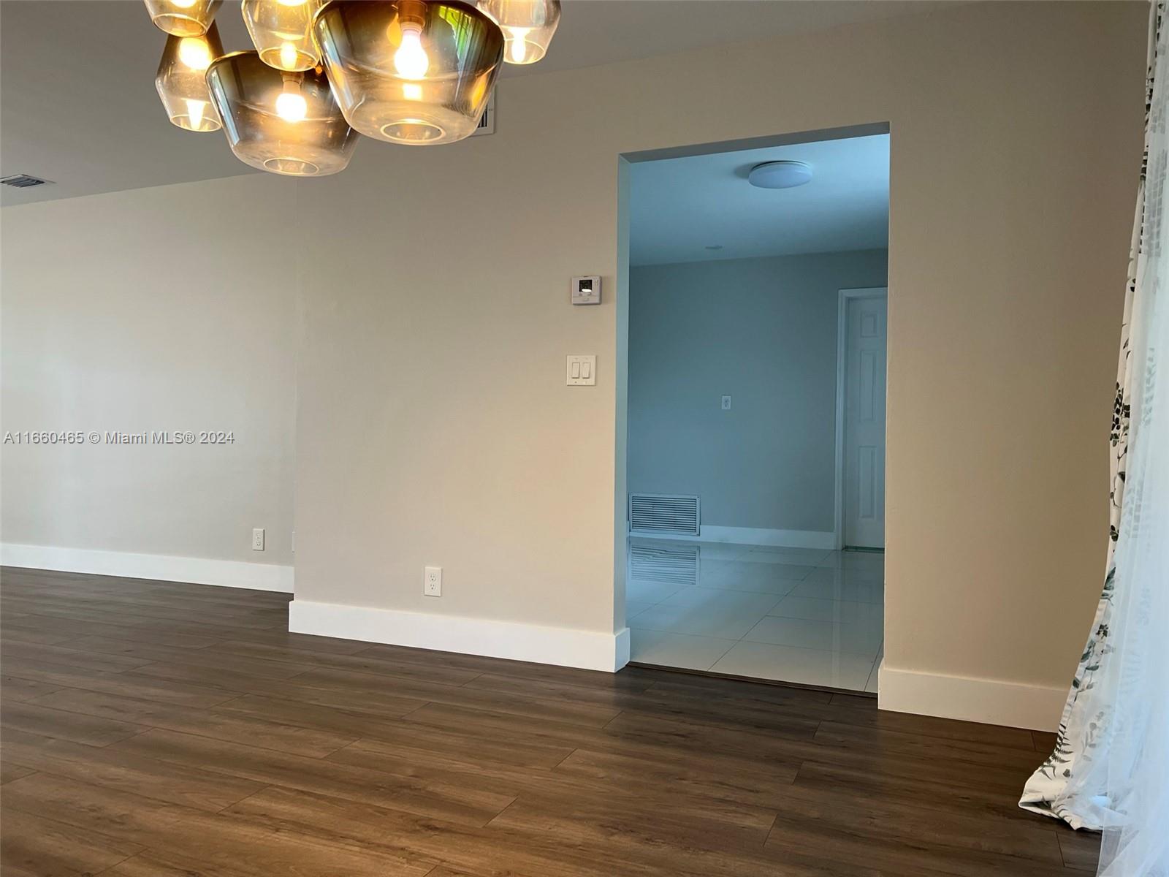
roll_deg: -0.1
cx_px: 584
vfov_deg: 53.1
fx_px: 878
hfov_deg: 67.3
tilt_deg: -1.4
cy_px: 438
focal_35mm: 26
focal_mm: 5.7
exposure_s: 1/120
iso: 100
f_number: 1.5
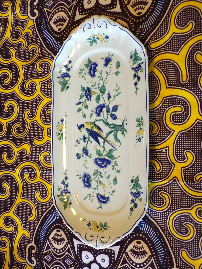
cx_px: 101
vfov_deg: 50.1
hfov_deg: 38.7
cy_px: 134
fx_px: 288
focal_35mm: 37
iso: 200
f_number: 3.3
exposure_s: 1/17
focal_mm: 6.6
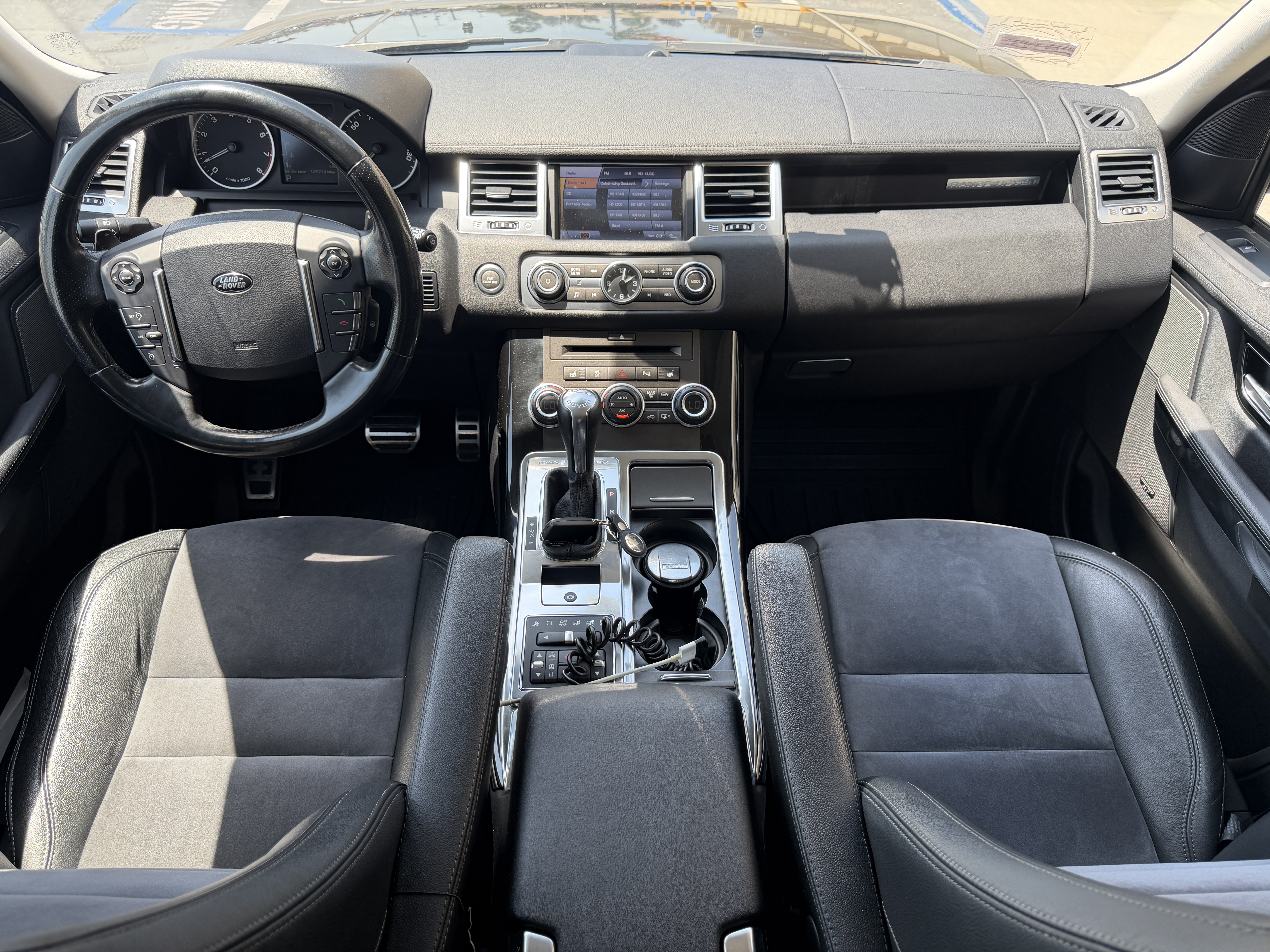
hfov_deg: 71.6
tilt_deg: -40.4
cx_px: 635
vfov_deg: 56.8
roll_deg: -5.1
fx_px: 881
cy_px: 476
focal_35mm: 24
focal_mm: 6.76
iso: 100
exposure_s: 1/395
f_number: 1.78
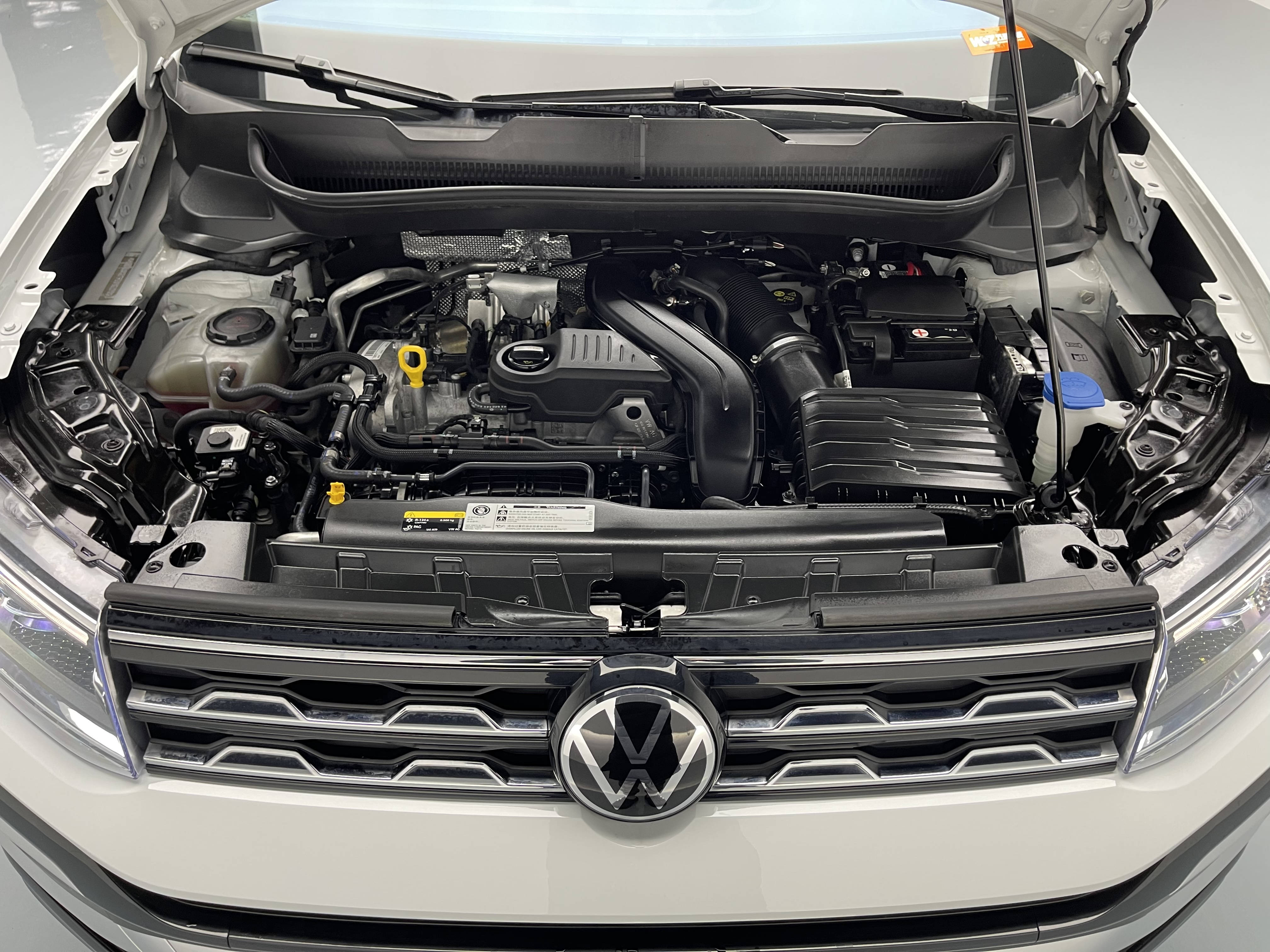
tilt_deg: -38.2
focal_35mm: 25
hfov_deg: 69.4
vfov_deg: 54.9
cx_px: 635
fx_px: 917
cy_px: 476
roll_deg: -1.9
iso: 100
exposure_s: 1/50
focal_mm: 5.1
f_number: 1.6
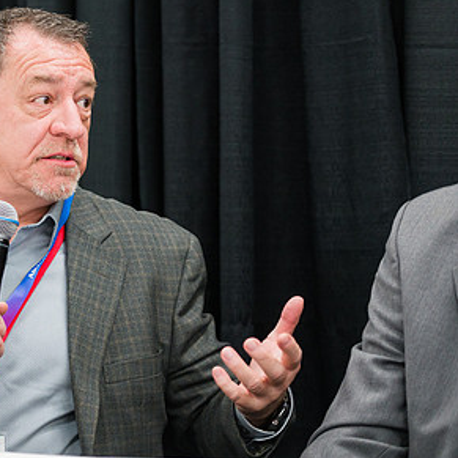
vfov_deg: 10.9
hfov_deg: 10.8
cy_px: 247
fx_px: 2410
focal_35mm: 161
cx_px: 5
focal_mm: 95
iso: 1600
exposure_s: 1/250
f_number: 3.2
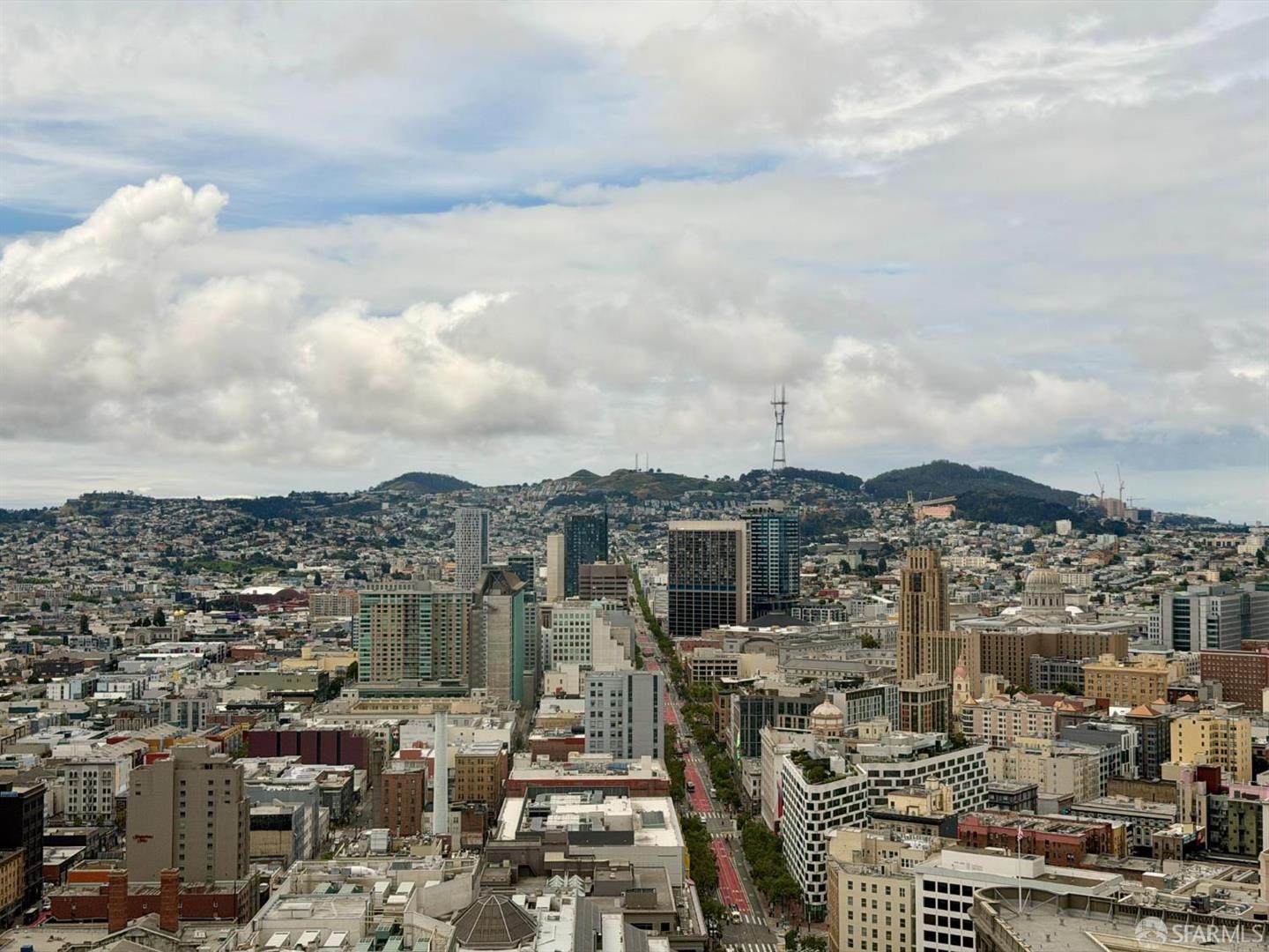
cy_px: 476
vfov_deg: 30.3
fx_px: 1760
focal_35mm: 48
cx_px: 634
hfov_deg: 39.7
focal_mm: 6.76
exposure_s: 1/7874
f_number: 1.78
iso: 64
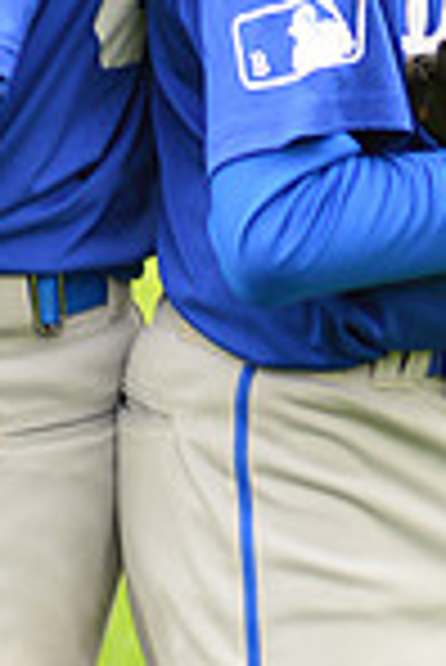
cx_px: 173
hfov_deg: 2.8
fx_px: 9065
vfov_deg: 4.2
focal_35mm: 489
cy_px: -405
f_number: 5
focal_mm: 125
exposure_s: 1/250
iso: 160
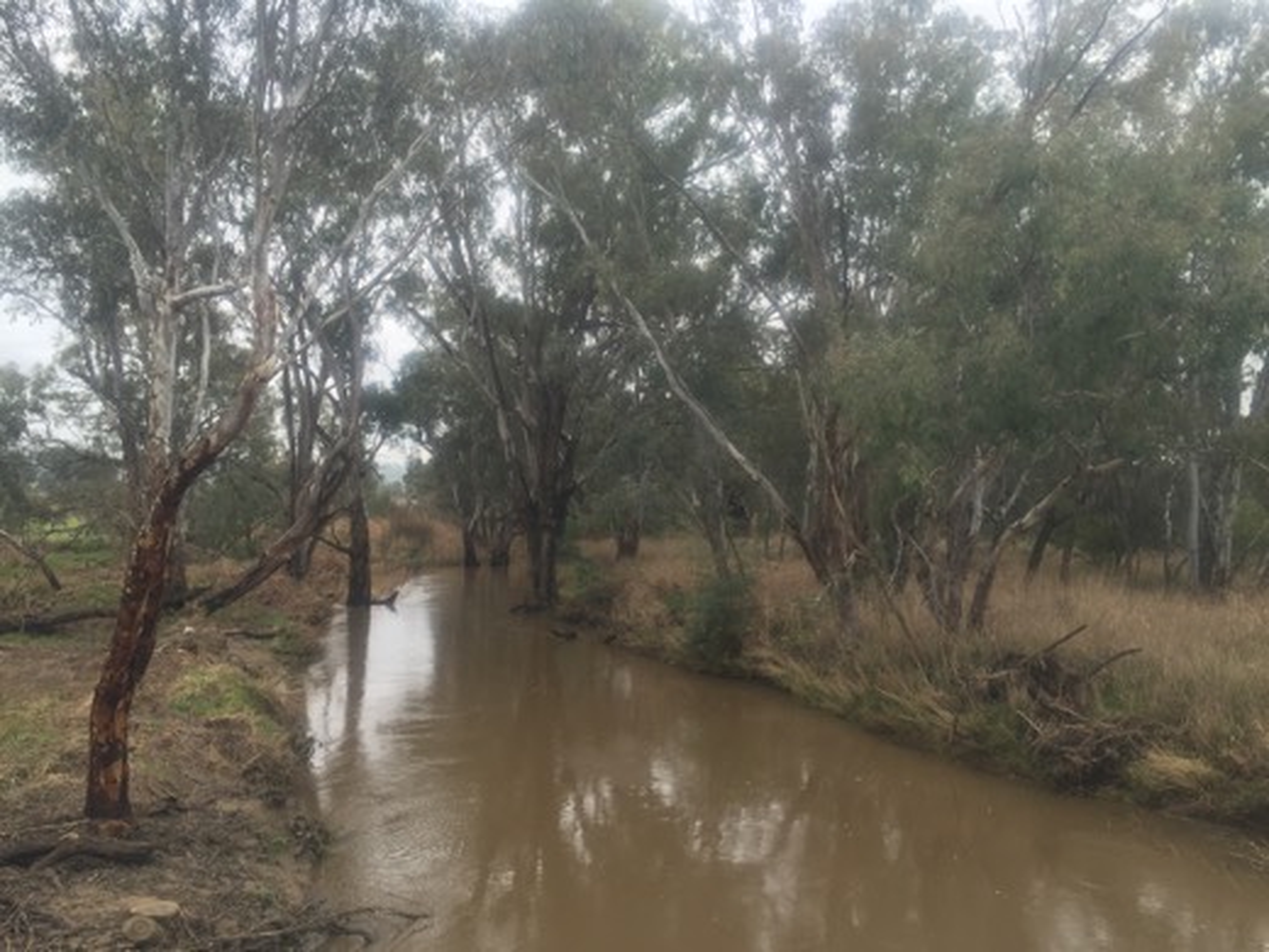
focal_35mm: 29
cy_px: 476
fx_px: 1063
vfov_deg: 48.2
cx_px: 634
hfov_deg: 61.7
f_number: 2.2
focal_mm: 4.15
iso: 32
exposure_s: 1/327
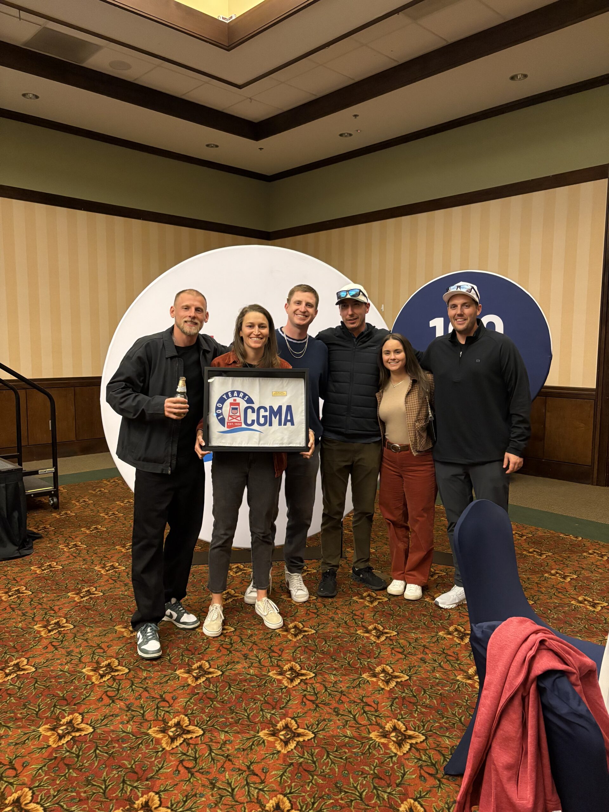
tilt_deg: -4.4
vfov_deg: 67.3
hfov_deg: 53.1
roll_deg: +0.2
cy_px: 406
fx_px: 610
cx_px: 304
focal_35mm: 26
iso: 500
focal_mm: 5.96
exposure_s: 1/40
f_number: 1.6
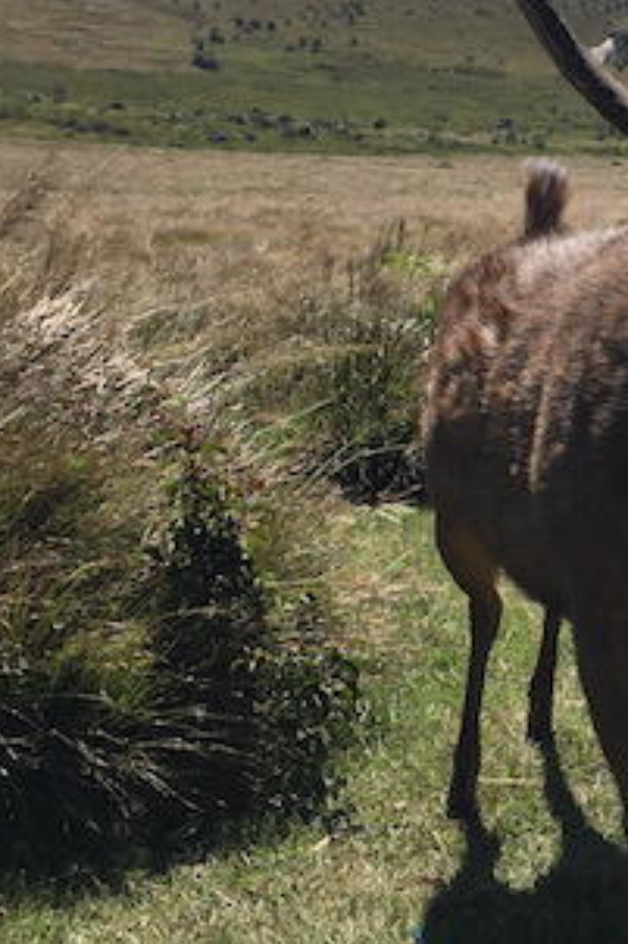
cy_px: 375
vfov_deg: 35.5
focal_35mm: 56
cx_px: 728
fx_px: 1467
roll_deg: -5.7
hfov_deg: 22.5
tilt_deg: -11.7
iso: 32
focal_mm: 4.15
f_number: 2.2
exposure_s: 1/2198
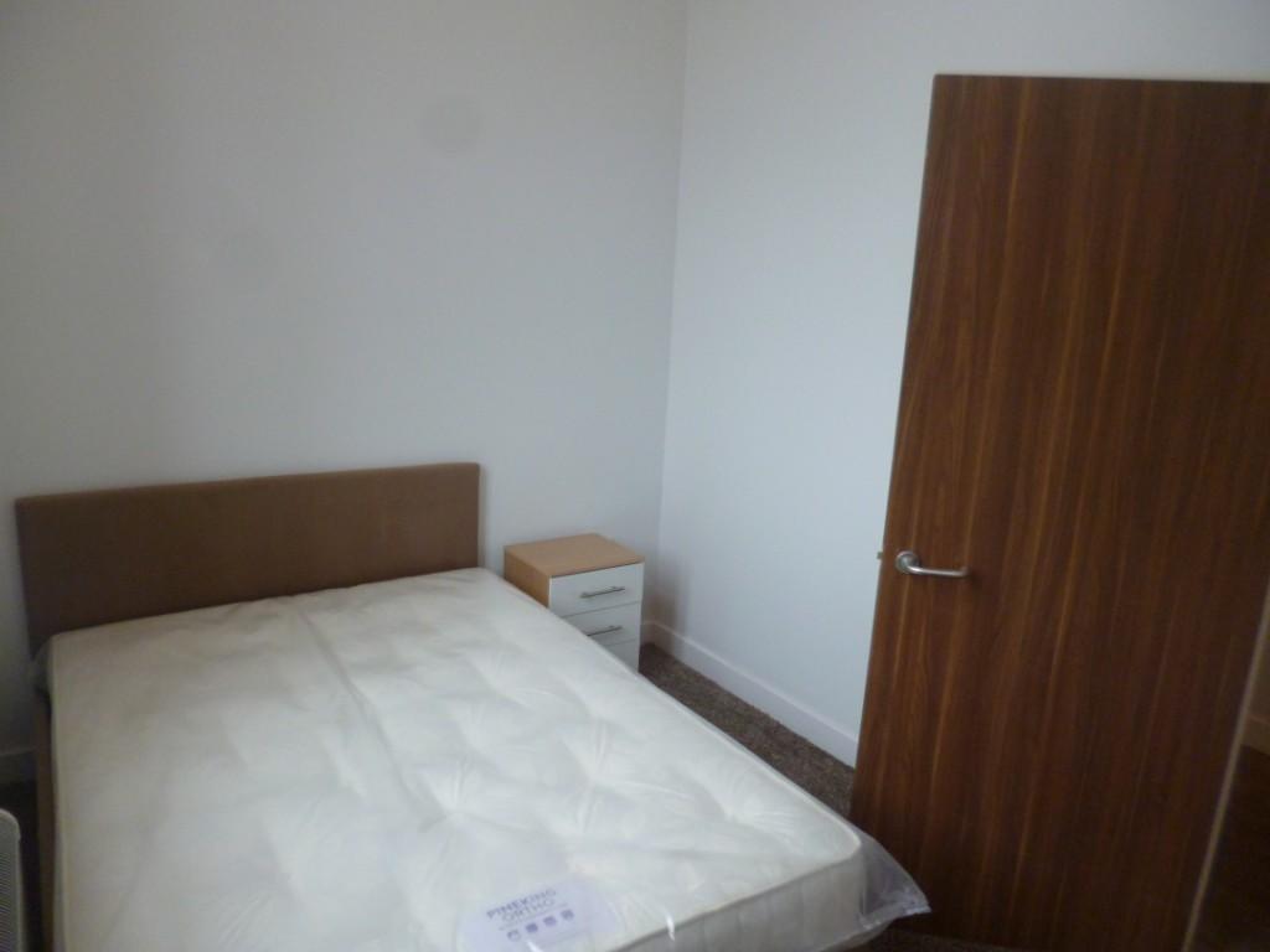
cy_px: 476
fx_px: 881
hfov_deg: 71.6
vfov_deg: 56.8
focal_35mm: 24
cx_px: 635
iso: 250
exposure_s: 1/60
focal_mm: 4.3
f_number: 2.5
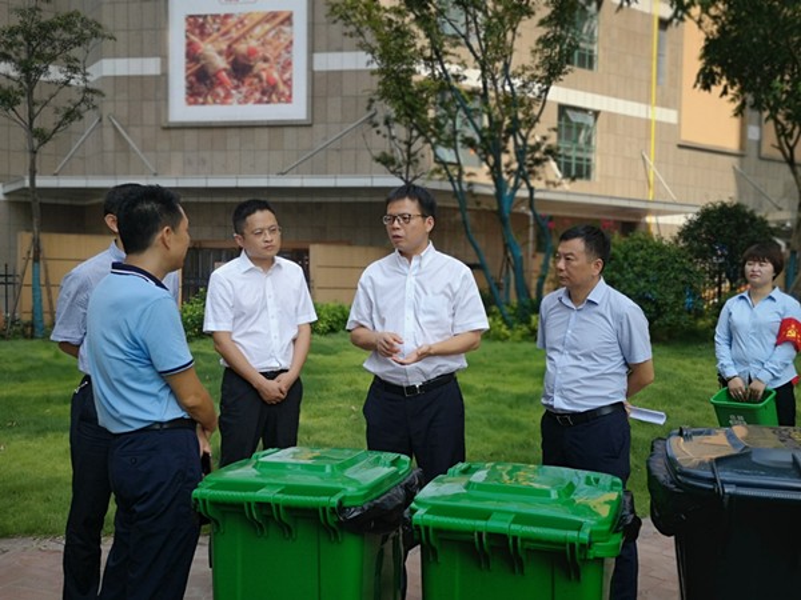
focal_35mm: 36
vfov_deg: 39.7
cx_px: 400
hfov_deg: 51.4
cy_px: 300
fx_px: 833
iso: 50
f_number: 1.8
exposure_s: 1/947
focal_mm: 3.95
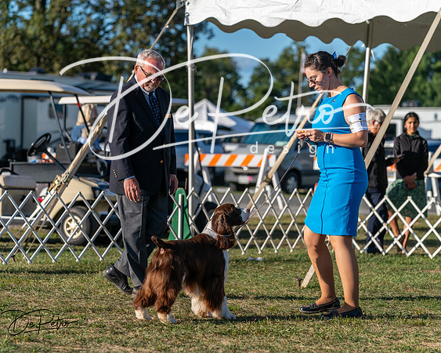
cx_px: 220
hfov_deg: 13.2
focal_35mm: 146
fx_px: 1910
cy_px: 176
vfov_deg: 10.5
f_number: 4.5
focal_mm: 130
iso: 125
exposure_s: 1/1250
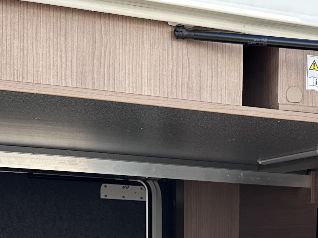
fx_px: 836
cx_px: 333
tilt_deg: -6.3
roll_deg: -1.5
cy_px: 348
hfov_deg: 20.7
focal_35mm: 91
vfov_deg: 15.1
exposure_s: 1/428
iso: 80
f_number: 1.78
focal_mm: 6.86
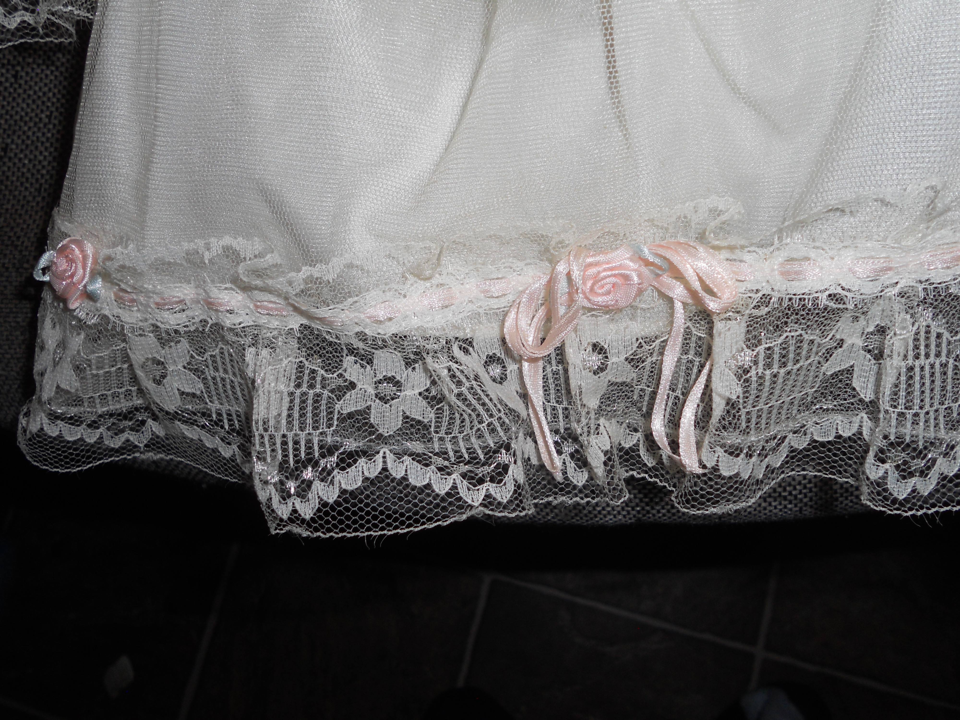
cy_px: 360
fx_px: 887
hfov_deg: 56.8
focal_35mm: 32
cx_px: 480
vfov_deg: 44.2
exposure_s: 1/25
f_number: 8.8
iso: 80
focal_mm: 5.8
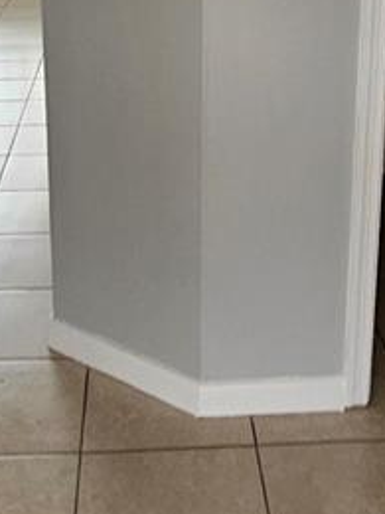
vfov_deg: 31.2
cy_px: 85
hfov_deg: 24.3
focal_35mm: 60
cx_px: 243
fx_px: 890
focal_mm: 2.2
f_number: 2.2
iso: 125
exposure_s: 1/60
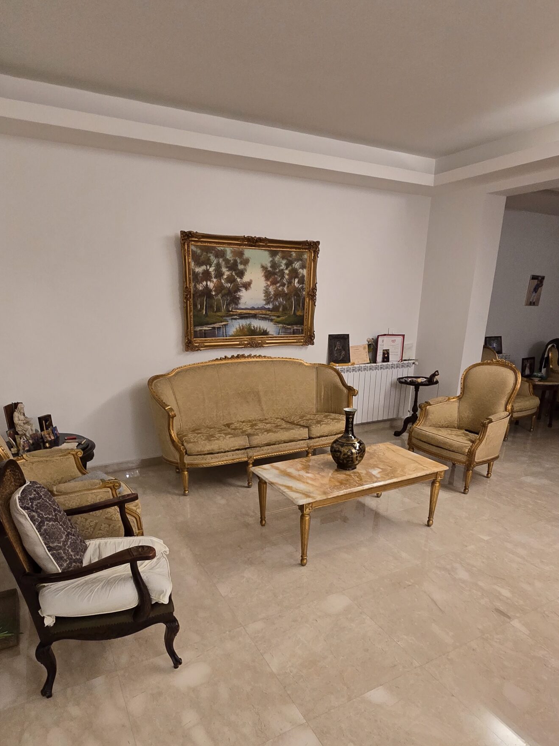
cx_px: 271
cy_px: 456
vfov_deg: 83.4
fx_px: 409
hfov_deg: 68.7
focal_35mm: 19
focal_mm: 2.2
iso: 500
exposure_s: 1/50
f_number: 2.2
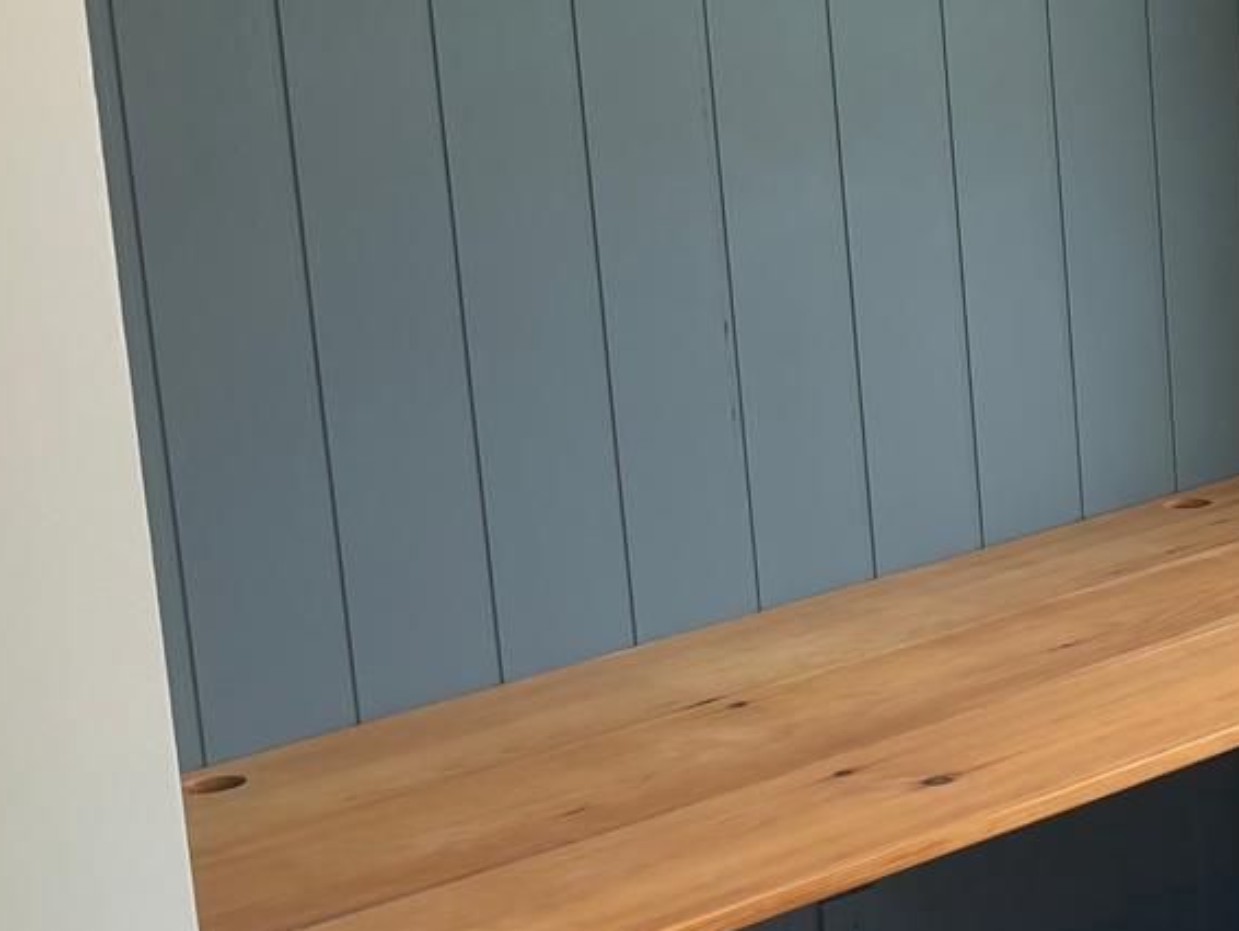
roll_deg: +1.8
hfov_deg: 19.5
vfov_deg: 15.7
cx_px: 1548
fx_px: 3366
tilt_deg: -12.3
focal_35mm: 94
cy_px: 561
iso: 64
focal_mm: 5.96
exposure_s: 1/111
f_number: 1.6
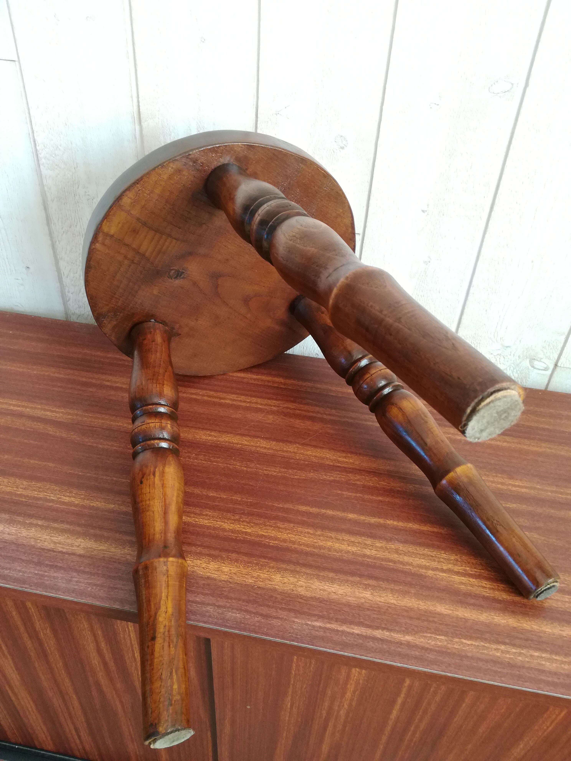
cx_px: 286
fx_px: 572
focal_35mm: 26
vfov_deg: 67.3
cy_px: 380
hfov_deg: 53.1
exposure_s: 1/30
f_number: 2.2
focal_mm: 3.83
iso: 200
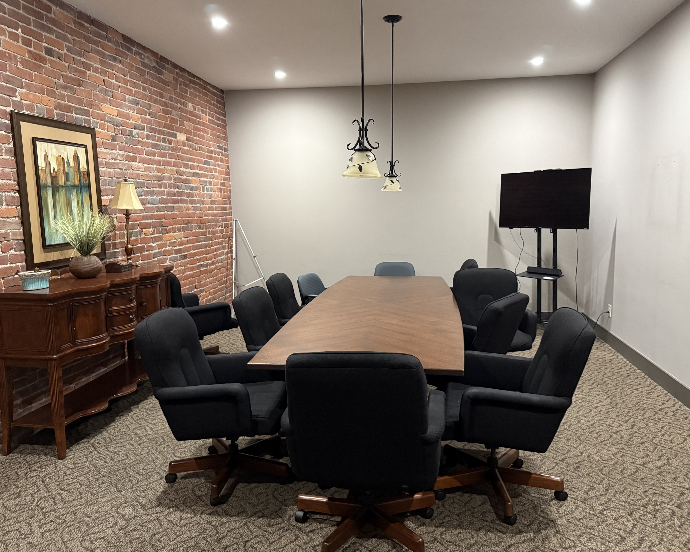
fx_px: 531
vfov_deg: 54.9
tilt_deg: -6.9
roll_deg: +0.7
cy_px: 279
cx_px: 344
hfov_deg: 66.0
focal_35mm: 26
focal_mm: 6.76
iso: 800
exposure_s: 1/40
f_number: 1.78
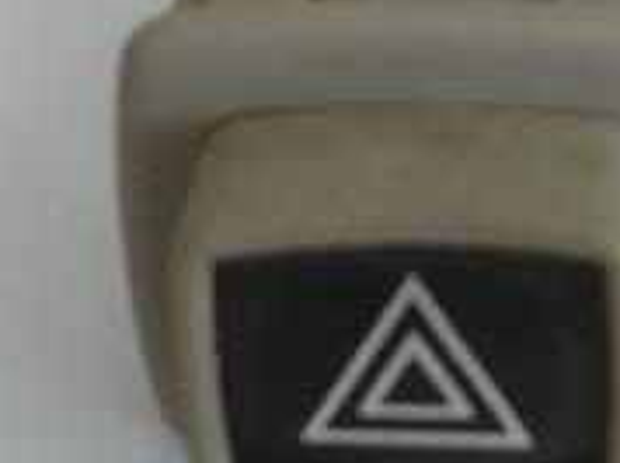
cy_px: -202
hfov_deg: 15.2
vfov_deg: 11.3
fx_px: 2254
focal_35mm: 126
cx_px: 690
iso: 160
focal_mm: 5.8
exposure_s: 1/30
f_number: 2.8
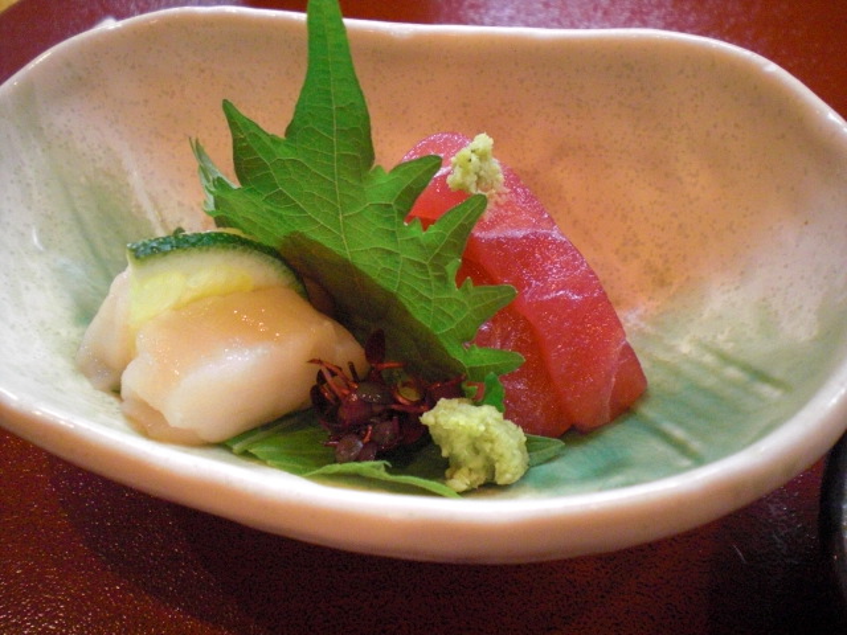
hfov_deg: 49.0
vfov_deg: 37.7
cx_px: 424
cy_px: 318
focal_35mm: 38
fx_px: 930
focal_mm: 6.3
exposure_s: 1/30
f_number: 3.1
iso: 800
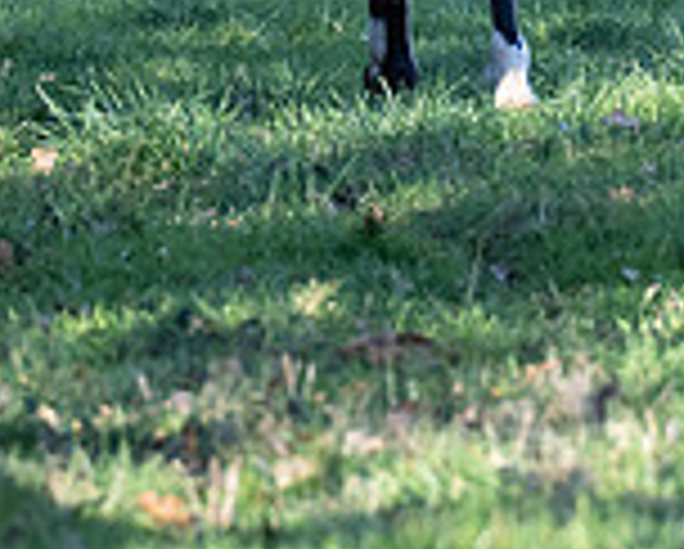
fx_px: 32330
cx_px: 215
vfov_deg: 1.0
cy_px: -404
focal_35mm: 1595
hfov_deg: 1.2
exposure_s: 1/640
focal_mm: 200
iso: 400
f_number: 5
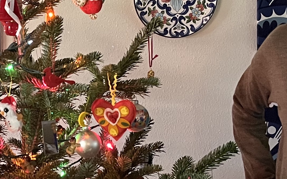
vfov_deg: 12.7
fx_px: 806
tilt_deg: -7.1
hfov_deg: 19.8
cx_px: 24
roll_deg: +1.9
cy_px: 84
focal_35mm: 103
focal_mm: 5.1
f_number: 1.6
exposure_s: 1/30
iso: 640
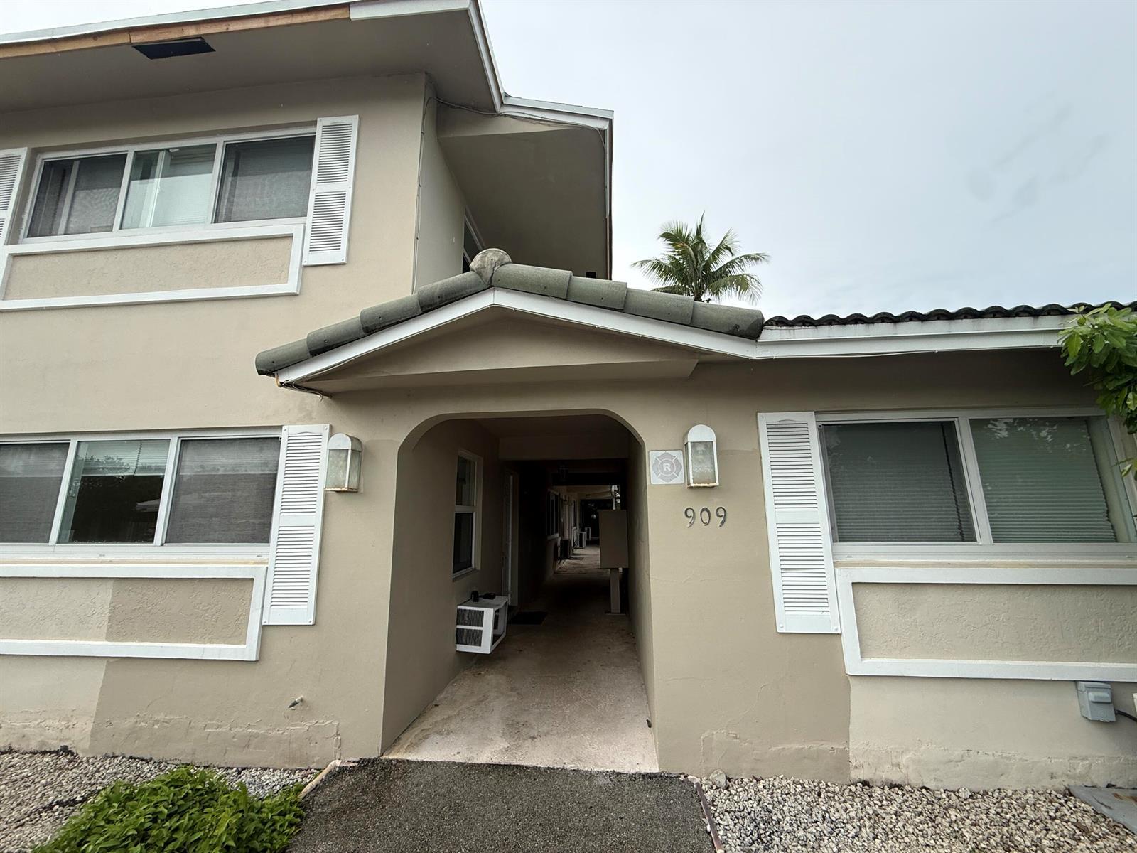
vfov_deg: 85.7
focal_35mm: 14
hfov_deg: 102.1
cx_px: 568
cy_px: 426
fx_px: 460
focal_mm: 2.22
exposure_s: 1/701
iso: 64
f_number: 2.2
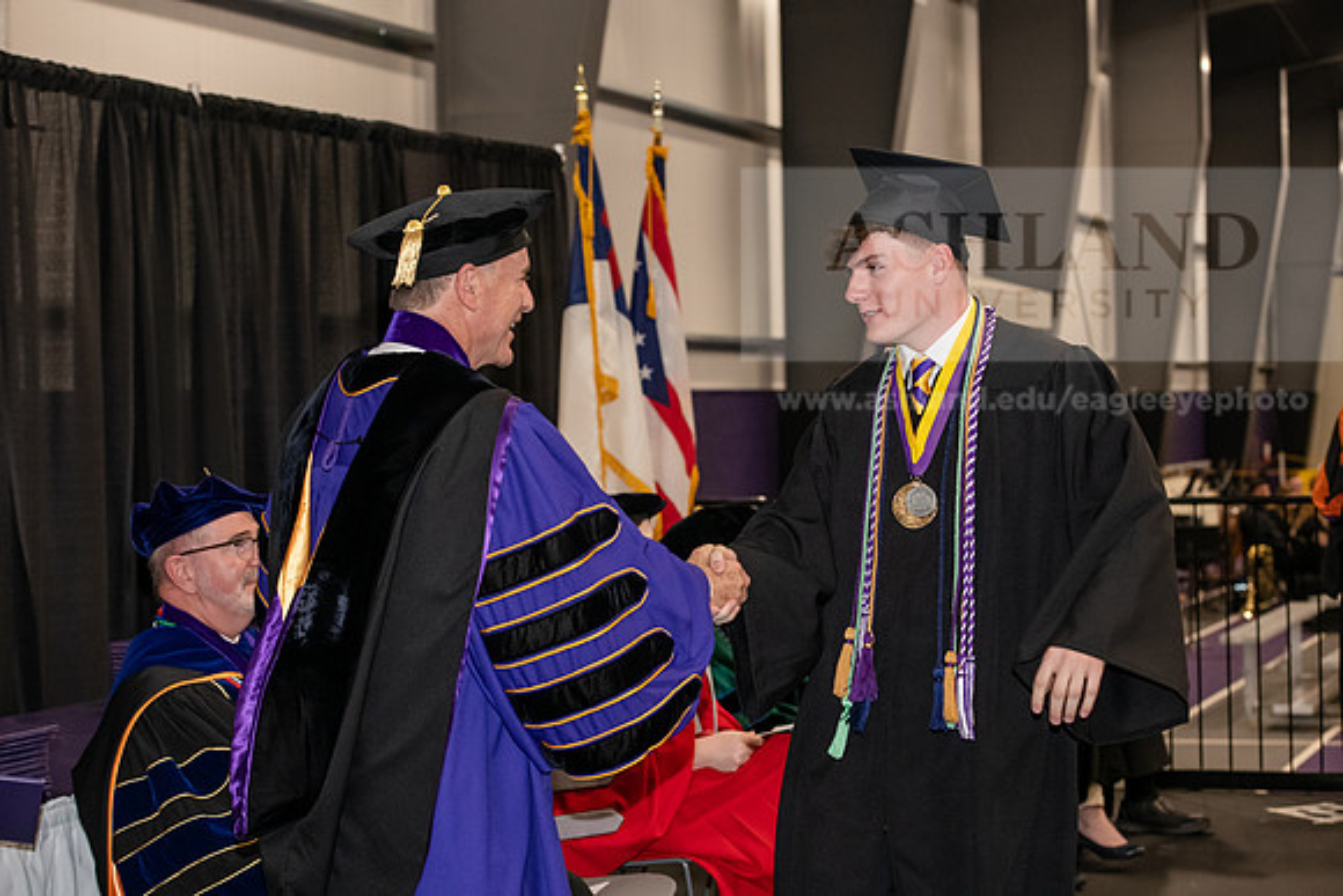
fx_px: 2612
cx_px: 672
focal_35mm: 70
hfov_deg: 28.8
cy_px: 448
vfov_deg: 19.5
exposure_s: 1/200
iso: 2500
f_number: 5
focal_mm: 70
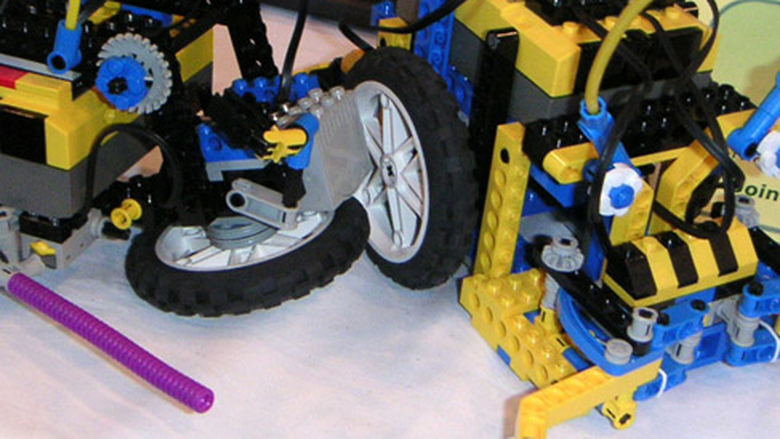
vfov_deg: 17.7
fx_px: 1406
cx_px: 320
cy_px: 168
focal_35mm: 68
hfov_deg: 30.9
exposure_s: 1/45
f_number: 2.8
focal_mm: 6
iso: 160
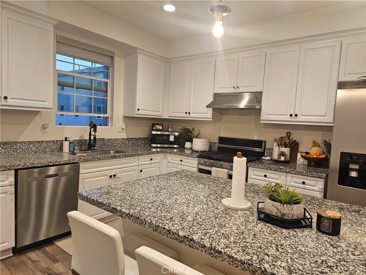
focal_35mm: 23
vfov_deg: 58.9
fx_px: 243
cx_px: 183
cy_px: 138
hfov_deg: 73.9
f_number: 1.8
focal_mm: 5.4
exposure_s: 1/120
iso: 200
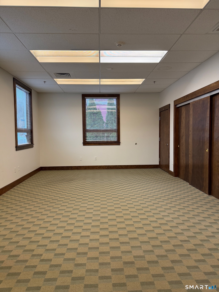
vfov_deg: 71.6
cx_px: 110
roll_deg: +0.0
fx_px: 202
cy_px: 146
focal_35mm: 24
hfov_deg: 56.8
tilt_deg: -2.8
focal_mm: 6.76
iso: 200
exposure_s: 1/137
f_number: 1.78
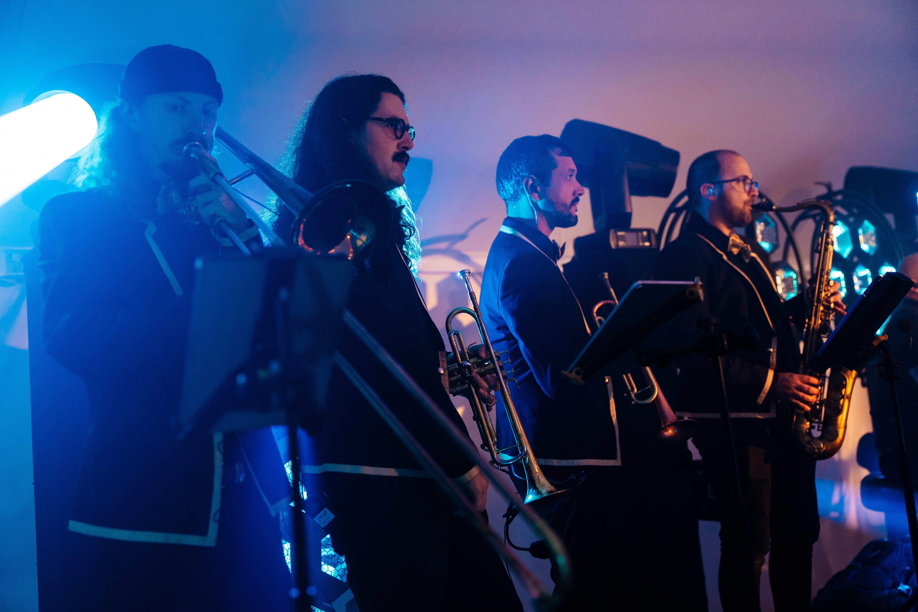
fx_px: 918
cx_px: 459
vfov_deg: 36.9
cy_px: 306
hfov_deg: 53.1
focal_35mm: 36
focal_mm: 36
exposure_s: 1/250
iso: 2000
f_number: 2
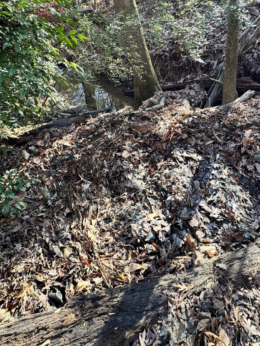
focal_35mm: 22
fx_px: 220
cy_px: 112
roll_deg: +4.9
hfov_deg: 60.9
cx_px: 147
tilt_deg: -26.6
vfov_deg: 73.8
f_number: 2.2
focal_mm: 2.22
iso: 80
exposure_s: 1/99
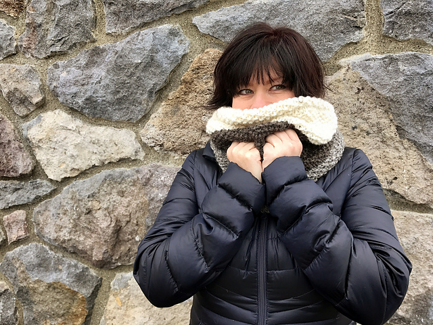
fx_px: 350
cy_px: 162
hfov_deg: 63.4
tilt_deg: -5.8
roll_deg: +0.3
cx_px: 216
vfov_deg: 49.7
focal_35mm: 28
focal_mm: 3.99
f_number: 1.8
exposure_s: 1/160
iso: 20
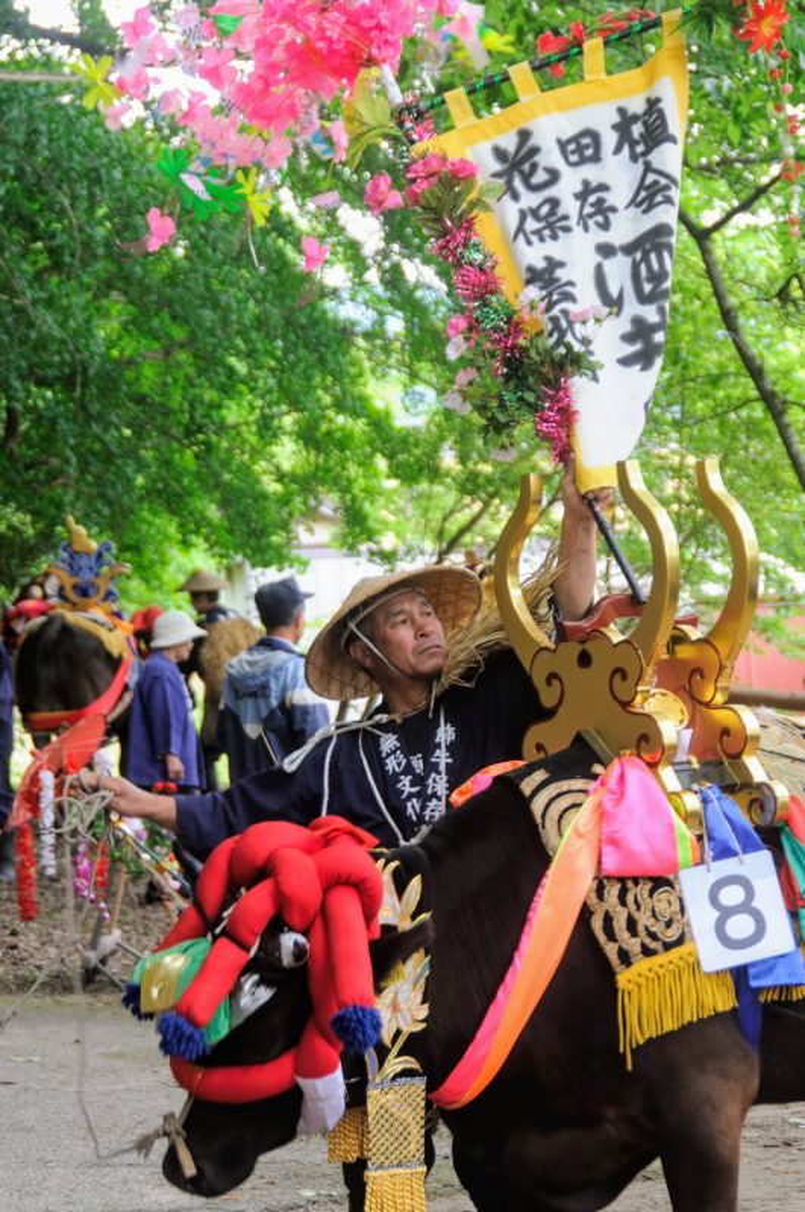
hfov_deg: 11.0
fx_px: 4172
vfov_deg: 16.5
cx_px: 402
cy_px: 606
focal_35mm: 124
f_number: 5
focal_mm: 82
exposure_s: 1/50
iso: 200
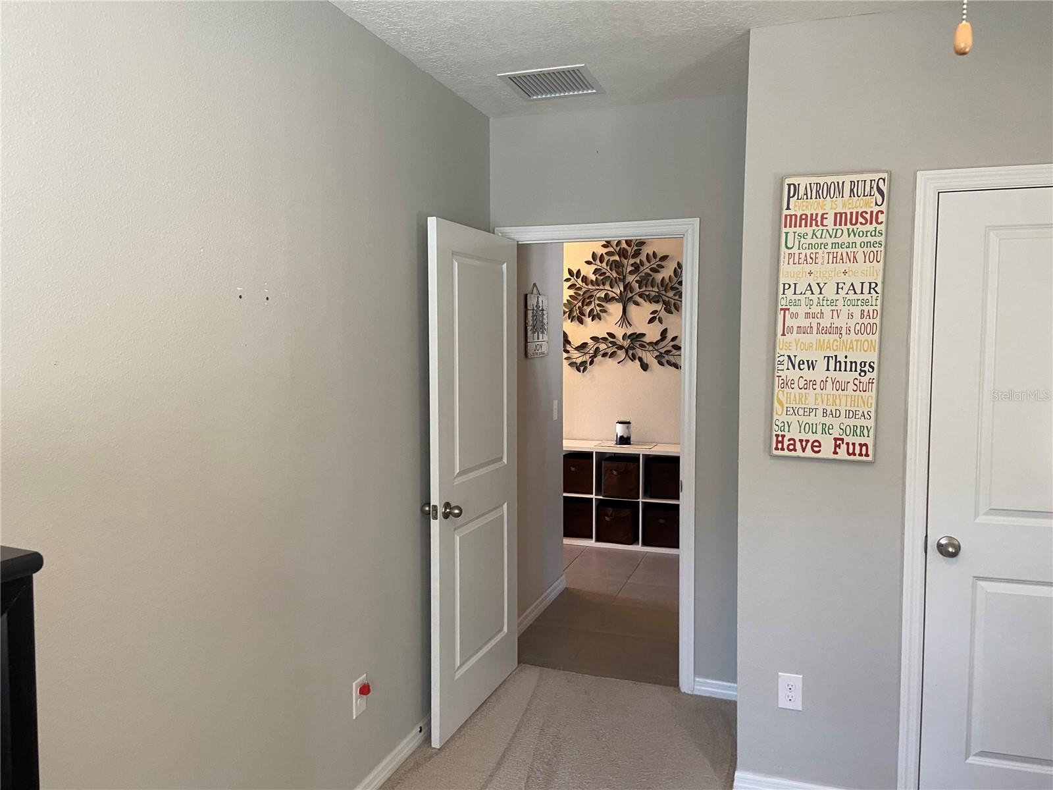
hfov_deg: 67.3
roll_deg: -0.8
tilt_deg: -5.4
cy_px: 395
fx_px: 791
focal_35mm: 26
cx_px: 526
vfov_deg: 53.1
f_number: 1.8
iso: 100
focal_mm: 4.25
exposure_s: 1/60
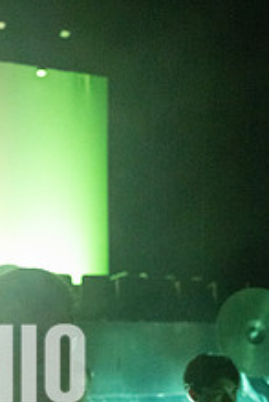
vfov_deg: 37.2
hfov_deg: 26.2
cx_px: 4
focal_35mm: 49
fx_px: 548
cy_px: 375
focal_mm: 24
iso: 25600
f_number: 2.8
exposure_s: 1/500
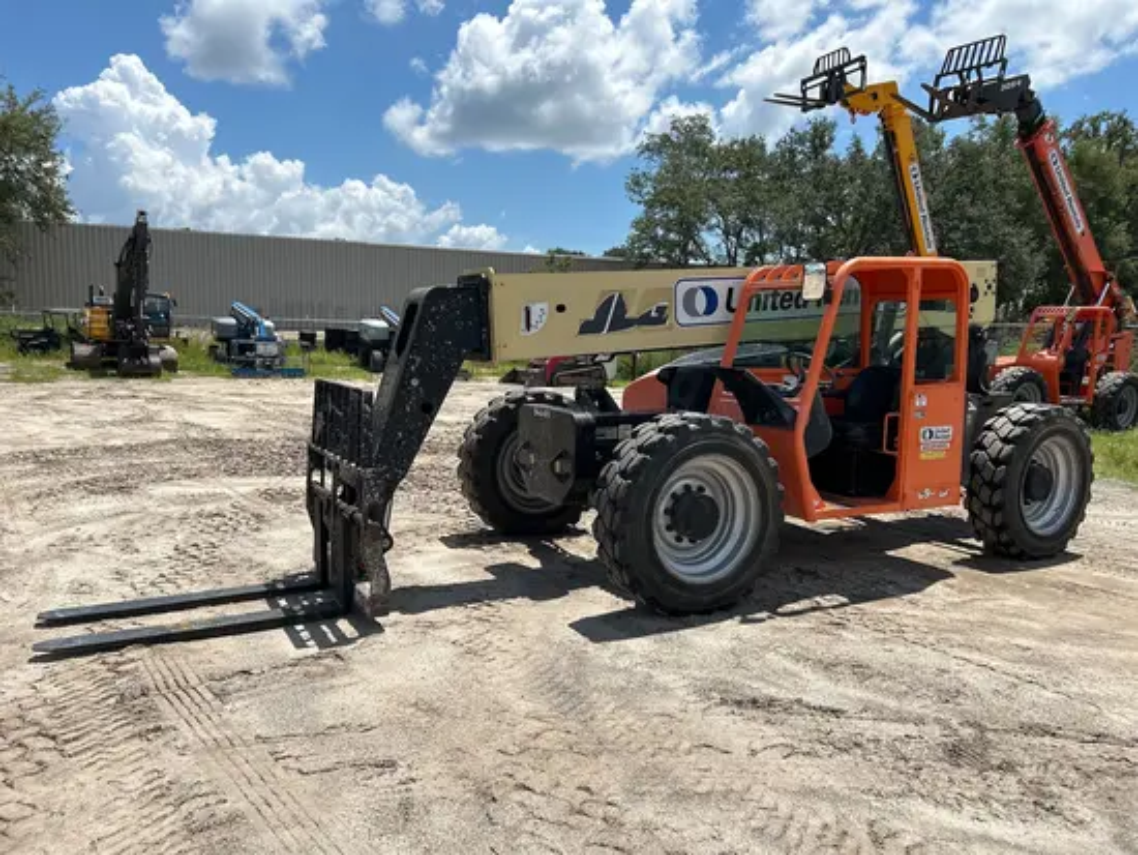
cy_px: 428
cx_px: 569
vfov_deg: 53.1
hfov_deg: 67.3
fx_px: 855
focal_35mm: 26
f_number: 1.5
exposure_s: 1/5319
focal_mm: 5.7
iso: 50
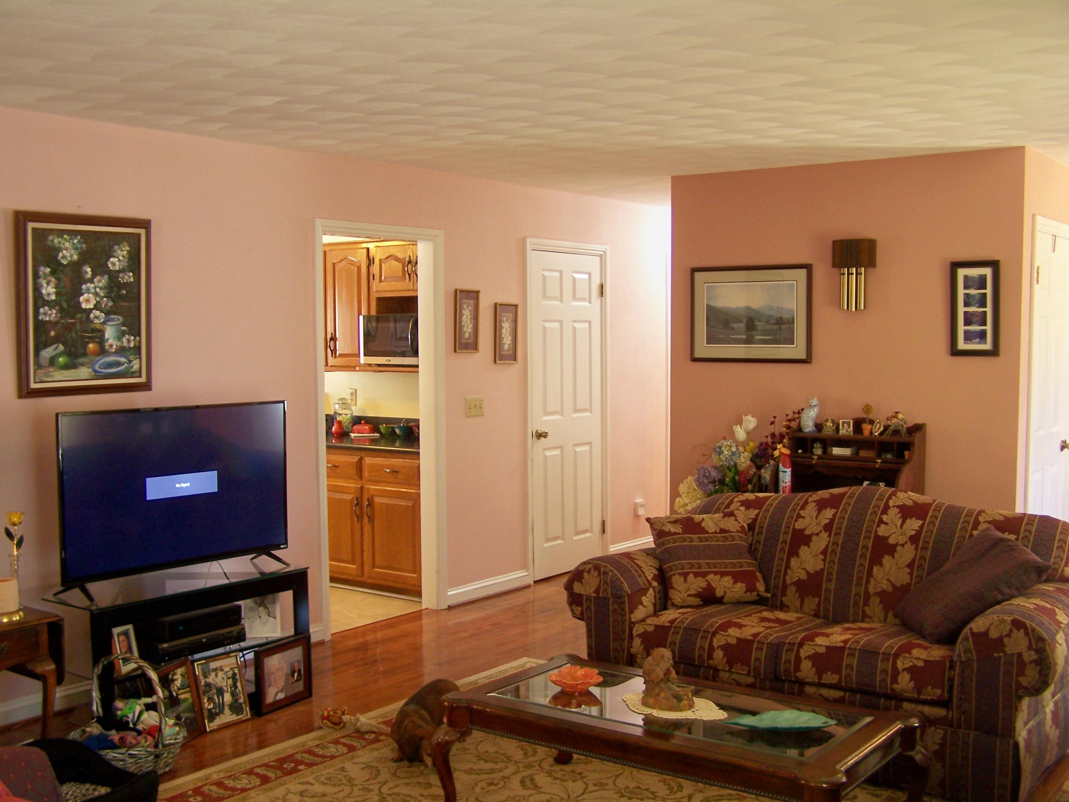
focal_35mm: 38
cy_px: 401
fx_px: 1174
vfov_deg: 37.7
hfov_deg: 49.0
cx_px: 534
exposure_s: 1/3.2
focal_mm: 6.3
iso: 64
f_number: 2.8
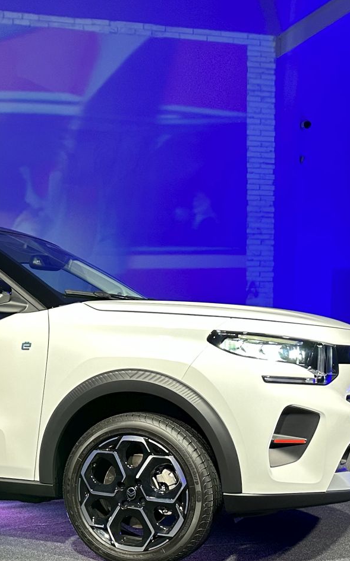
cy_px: 445
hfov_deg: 23.0
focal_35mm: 54
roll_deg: +0.7
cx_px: 2
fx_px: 824
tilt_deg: -5.1
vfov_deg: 36.3
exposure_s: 1/75
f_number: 1.78
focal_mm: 6.86
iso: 200
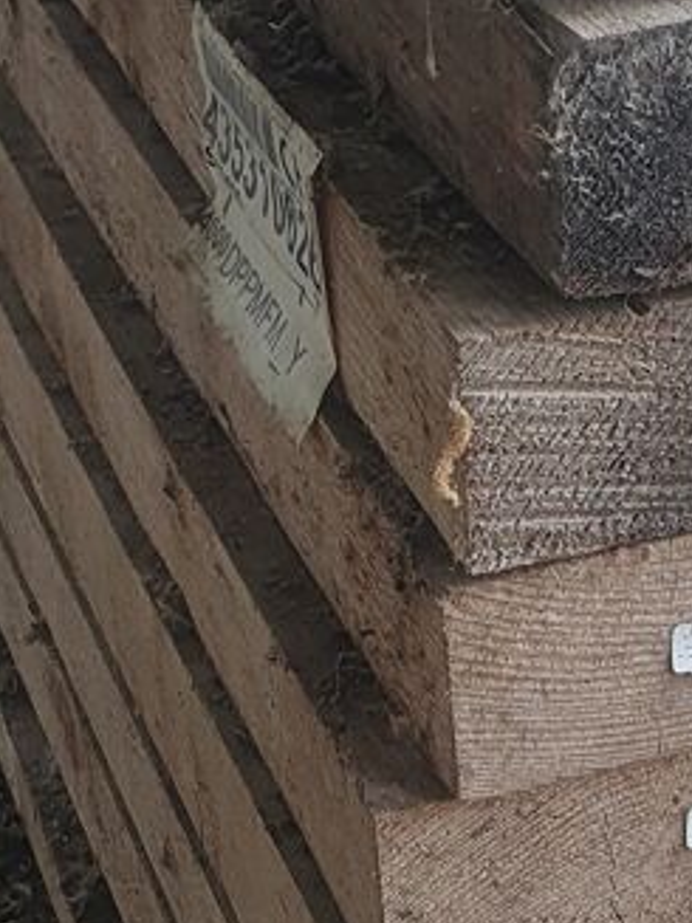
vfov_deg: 18.5
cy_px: 563
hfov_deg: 13.9
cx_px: 460
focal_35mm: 106
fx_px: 2827
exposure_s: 1/100
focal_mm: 4.32
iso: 64
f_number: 2.4
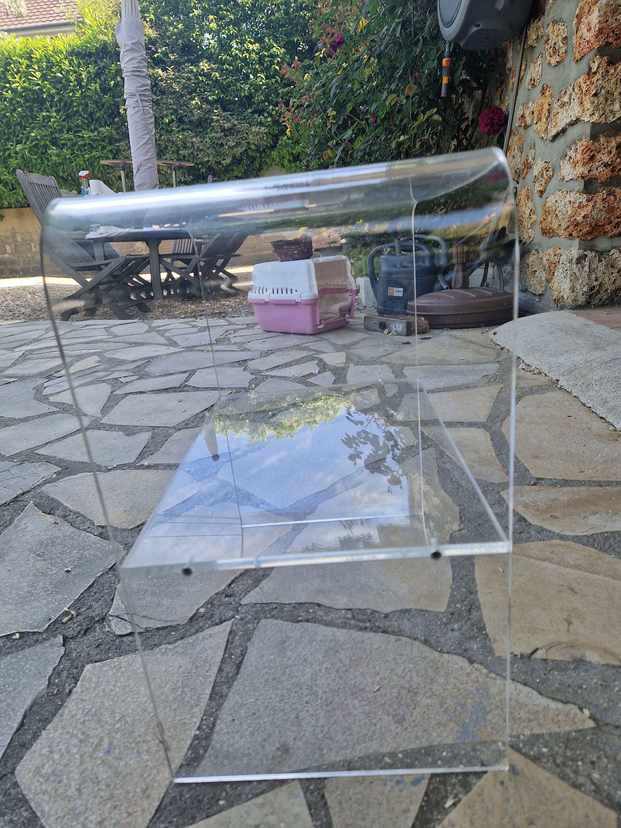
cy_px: 414
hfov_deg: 58.9
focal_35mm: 23
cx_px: 310
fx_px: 550
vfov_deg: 73.9
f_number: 1.8
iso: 50
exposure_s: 1/228
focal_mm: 5.4
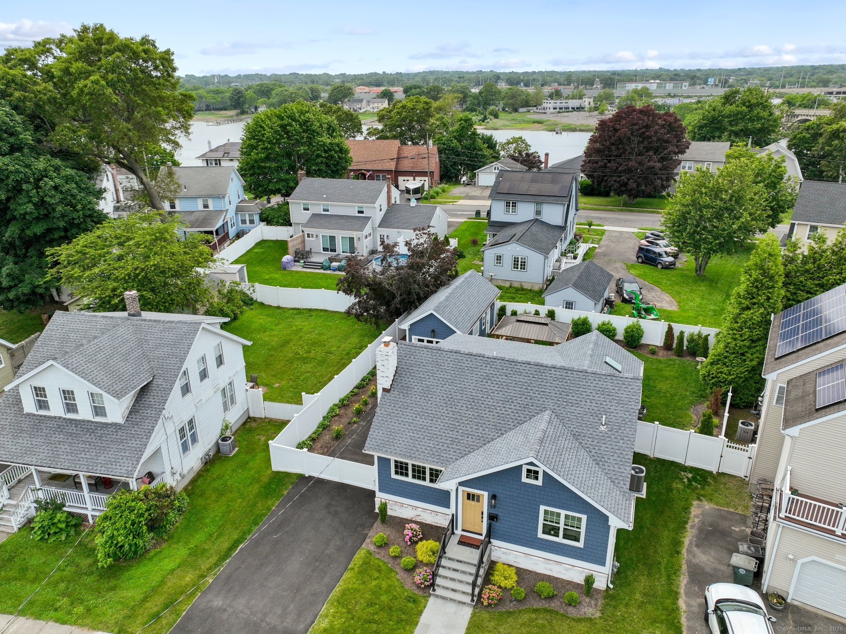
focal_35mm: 24
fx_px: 586
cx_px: 423
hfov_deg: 71.6
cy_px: 317
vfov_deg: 56.8
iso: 210
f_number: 2.8
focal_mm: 12.3
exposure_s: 1/2000
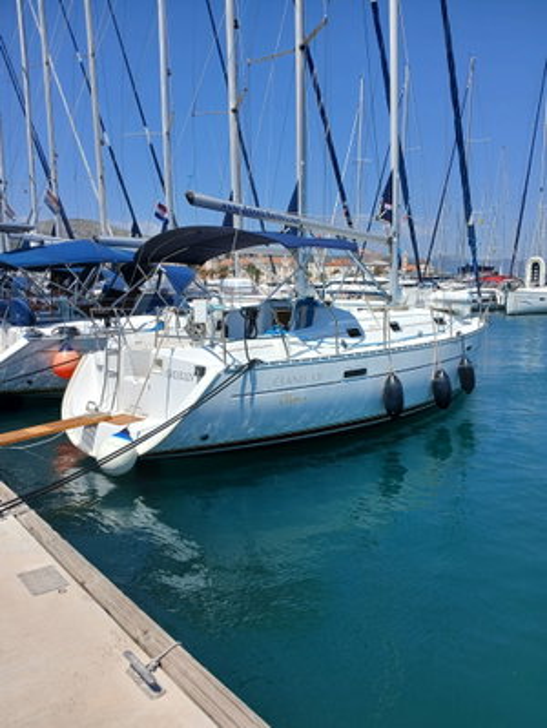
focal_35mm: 26
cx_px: 274
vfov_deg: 67.3
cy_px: 364
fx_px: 547
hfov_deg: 53.1
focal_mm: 3.98
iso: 20
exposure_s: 1/910
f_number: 1.8
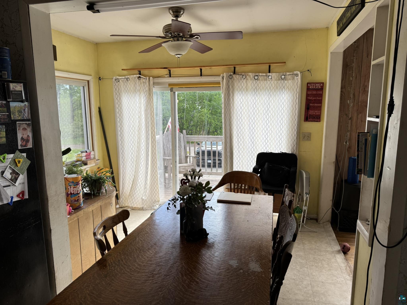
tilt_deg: -9.7
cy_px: 152
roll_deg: +0.0
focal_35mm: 24
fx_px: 282
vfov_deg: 56.8
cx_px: 204
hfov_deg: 71.6
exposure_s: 1/539
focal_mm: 6.76
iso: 80
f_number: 1.78
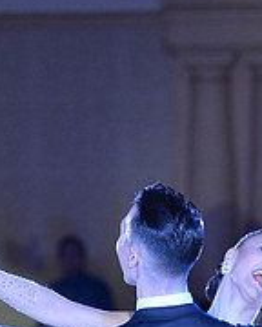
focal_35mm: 438
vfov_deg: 4.4
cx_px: 281
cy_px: 501
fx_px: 4245
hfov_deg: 3.5
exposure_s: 1/250
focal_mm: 145
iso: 4000
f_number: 4
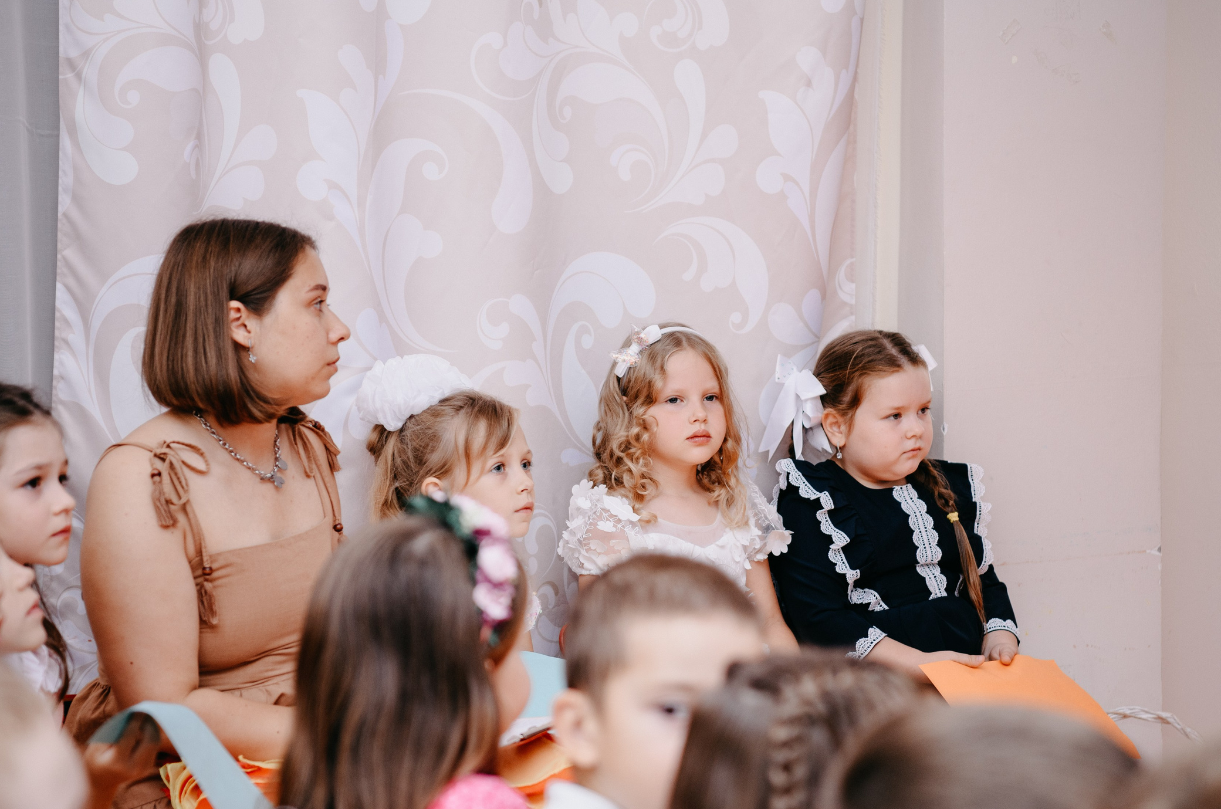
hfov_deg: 23.2
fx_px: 2979
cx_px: 611
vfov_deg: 15.5
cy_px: 497
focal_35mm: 88
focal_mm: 70
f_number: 3.2
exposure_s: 1/160
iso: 500
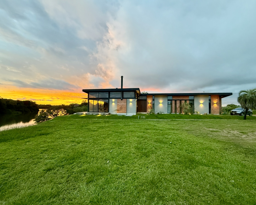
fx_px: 114
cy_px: 103
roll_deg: -1.2
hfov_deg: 96.8
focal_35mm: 15
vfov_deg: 84.0
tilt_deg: +3.0
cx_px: 130
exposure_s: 1/50
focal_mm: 2.22
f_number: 2.2
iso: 500
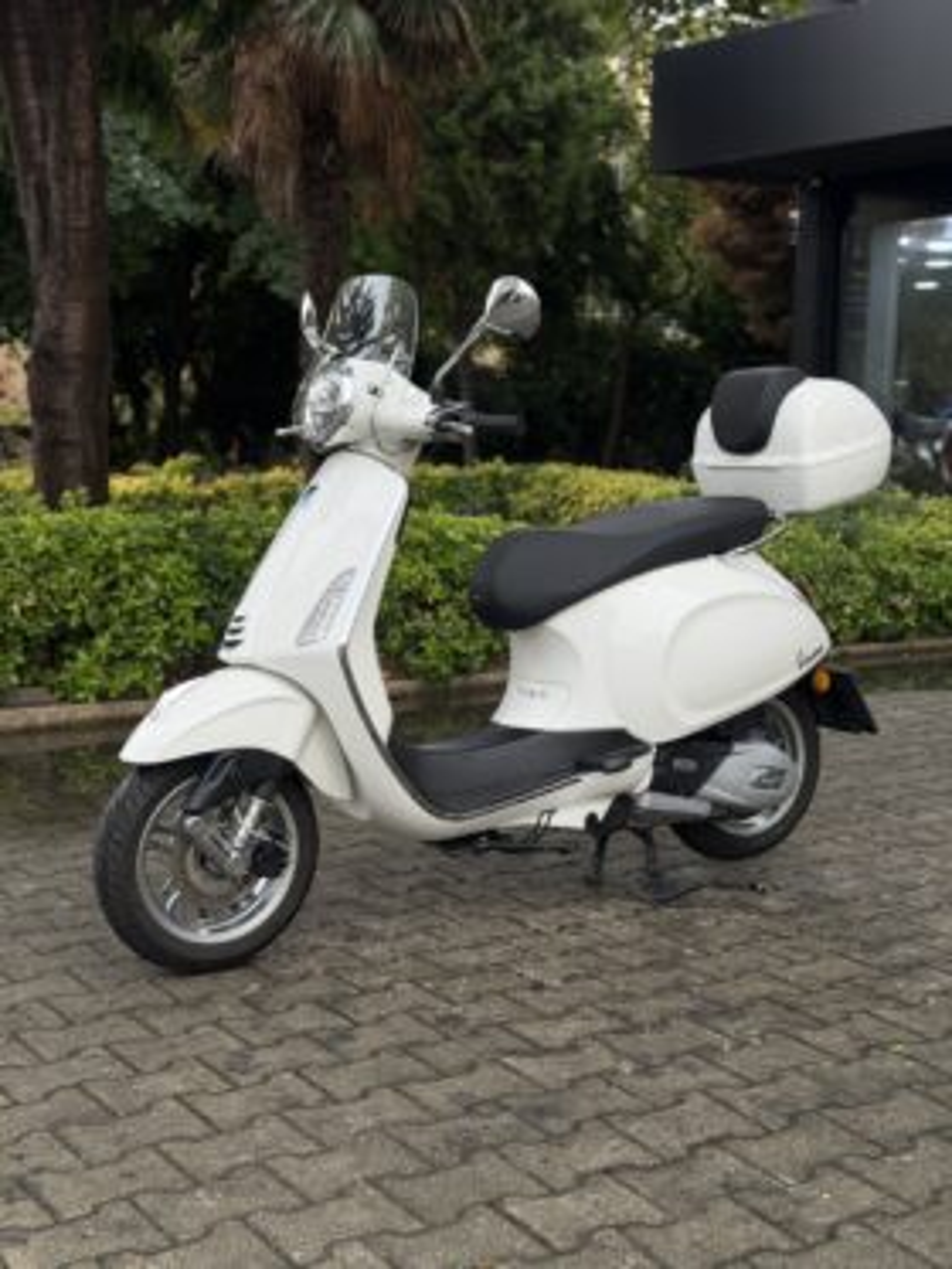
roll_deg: -0.9
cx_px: 476
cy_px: 634
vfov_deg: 39.6
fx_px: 1759
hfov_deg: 30.3
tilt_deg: -7.6
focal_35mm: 48
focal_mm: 6.76
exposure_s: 1/205
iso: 50
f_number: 1.78
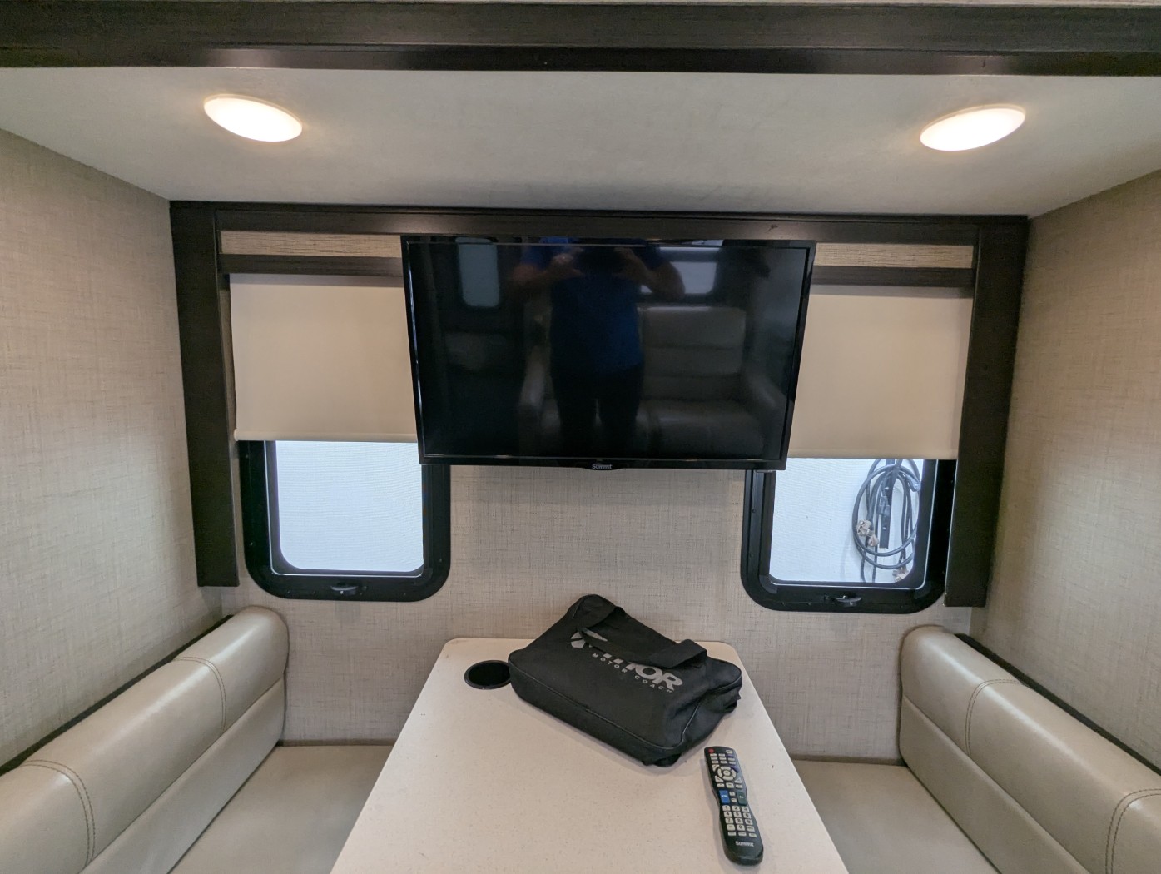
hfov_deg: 94.4
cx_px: 580
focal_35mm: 16
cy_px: 437
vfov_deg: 78.2
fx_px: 537
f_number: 2.2
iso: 62
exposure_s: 1/184
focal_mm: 2.35
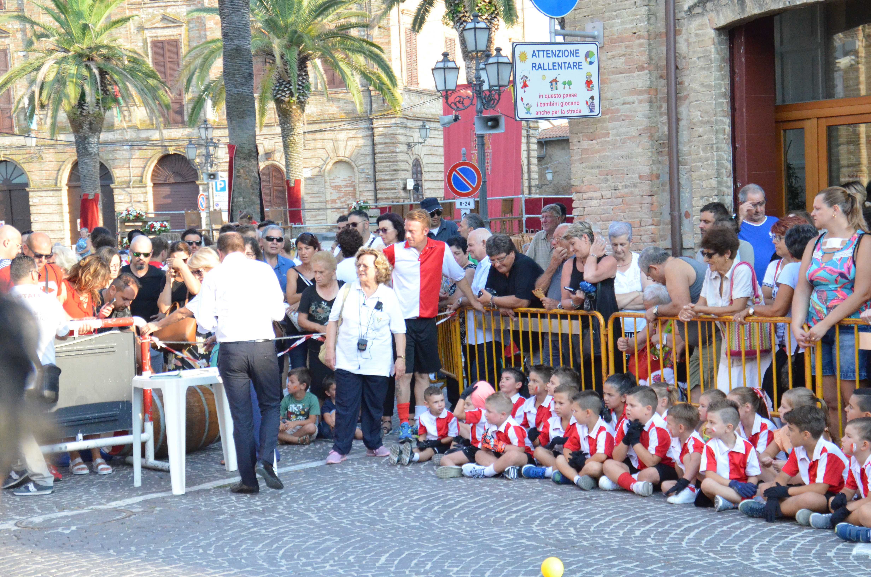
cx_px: 436
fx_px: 1738
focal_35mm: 72
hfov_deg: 28.1
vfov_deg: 18.8
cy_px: 288
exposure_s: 1/1600
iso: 4500
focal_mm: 48
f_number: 6.3
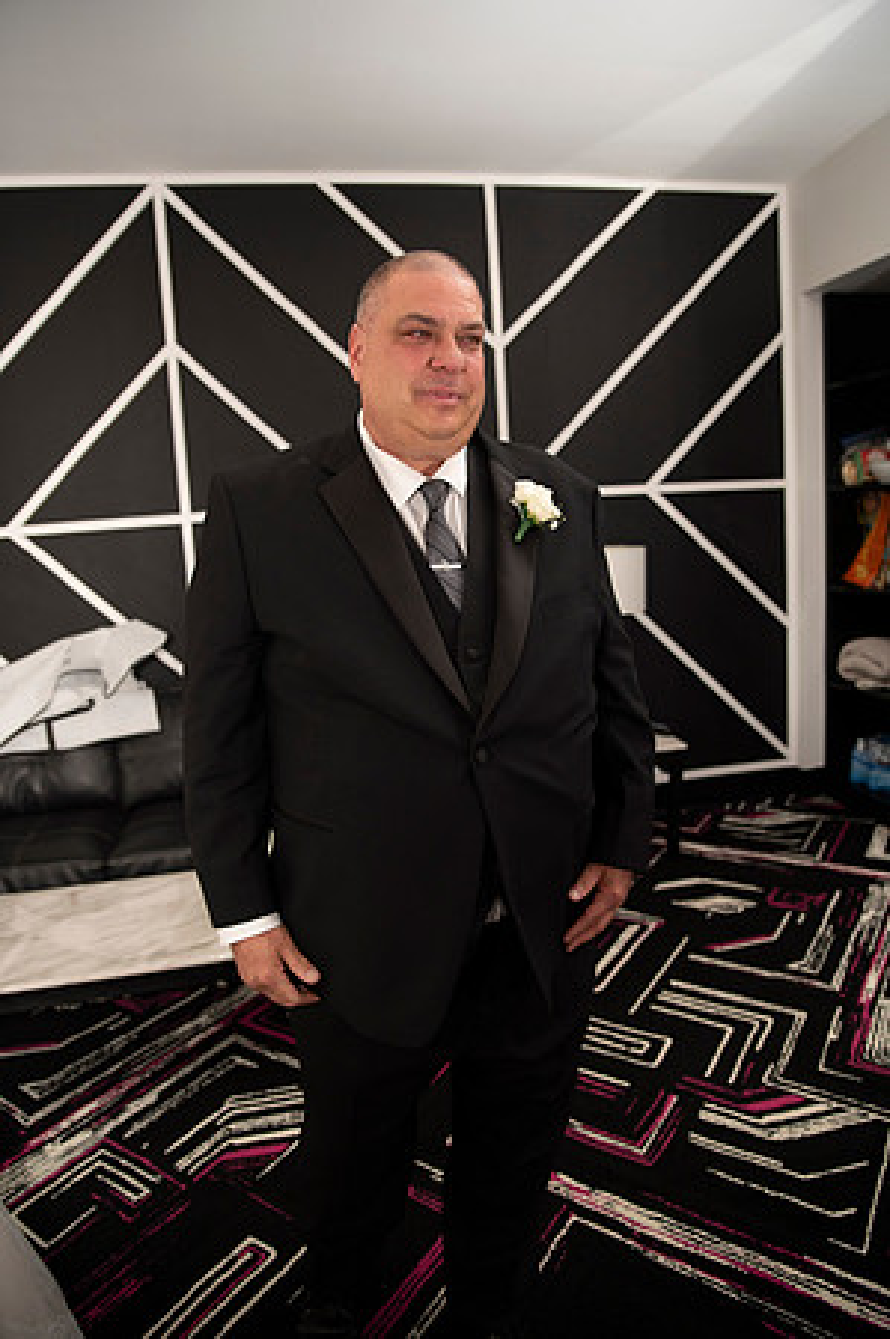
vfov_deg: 73.8
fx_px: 892
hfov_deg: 53.0
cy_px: 670
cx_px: 445
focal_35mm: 24
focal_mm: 24
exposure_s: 1/1600
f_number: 2.8
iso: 1600
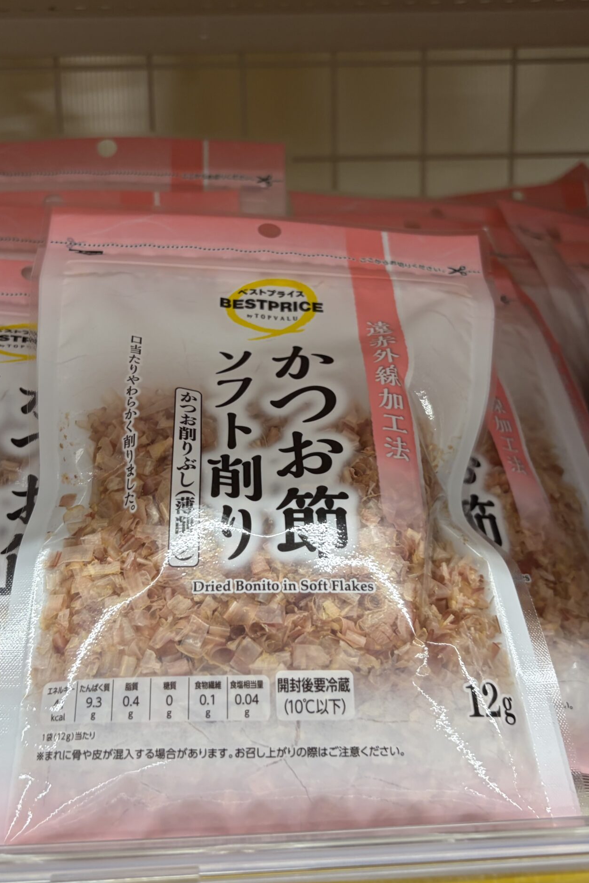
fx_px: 908
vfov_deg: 51.9
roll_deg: +3.5
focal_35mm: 37
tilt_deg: -10.9
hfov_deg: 35.9
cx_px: 248
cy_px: 436
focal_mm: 5.96
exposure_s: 1/100
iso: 80
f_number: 1.6
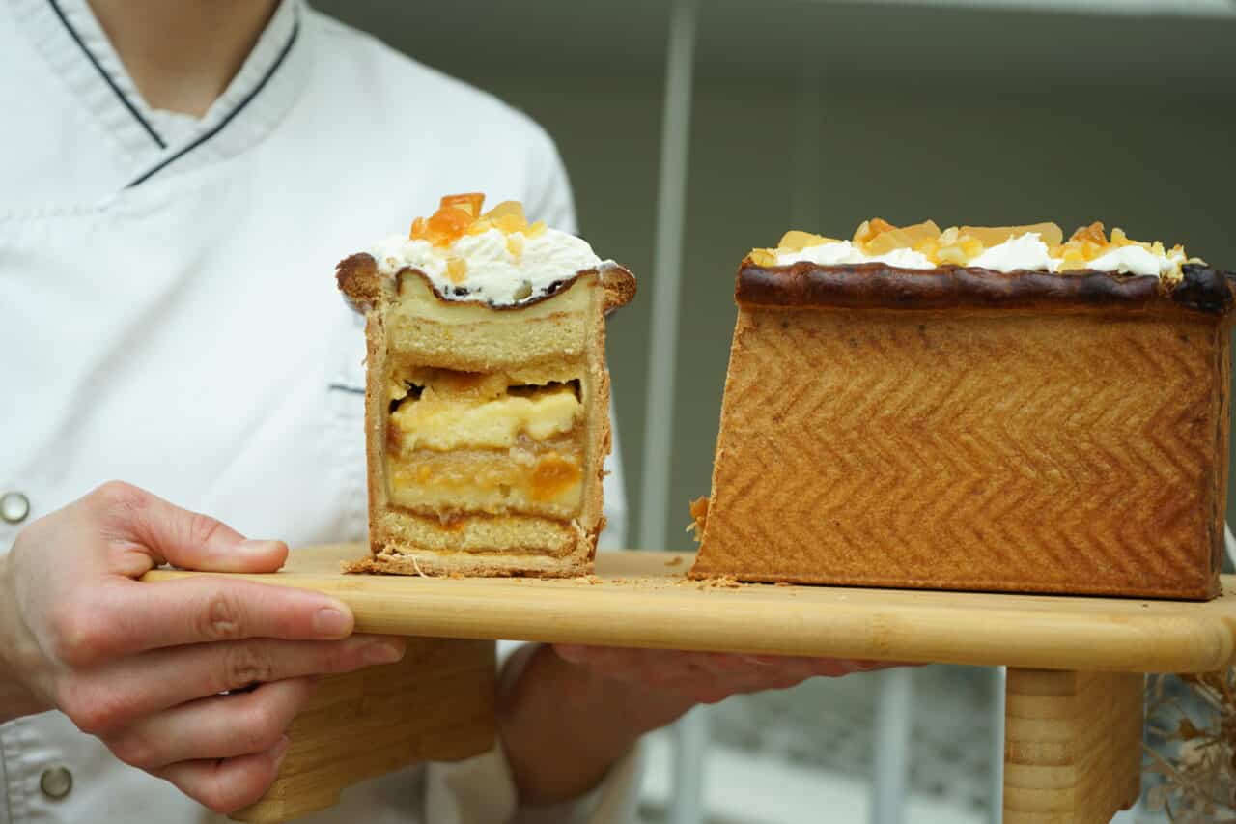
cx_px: 618
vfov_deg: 20.3
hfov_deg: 30.1
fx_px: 2300
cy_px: 412
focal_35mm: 67
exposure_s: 1/160
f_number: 5.6
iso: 200
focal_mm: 67
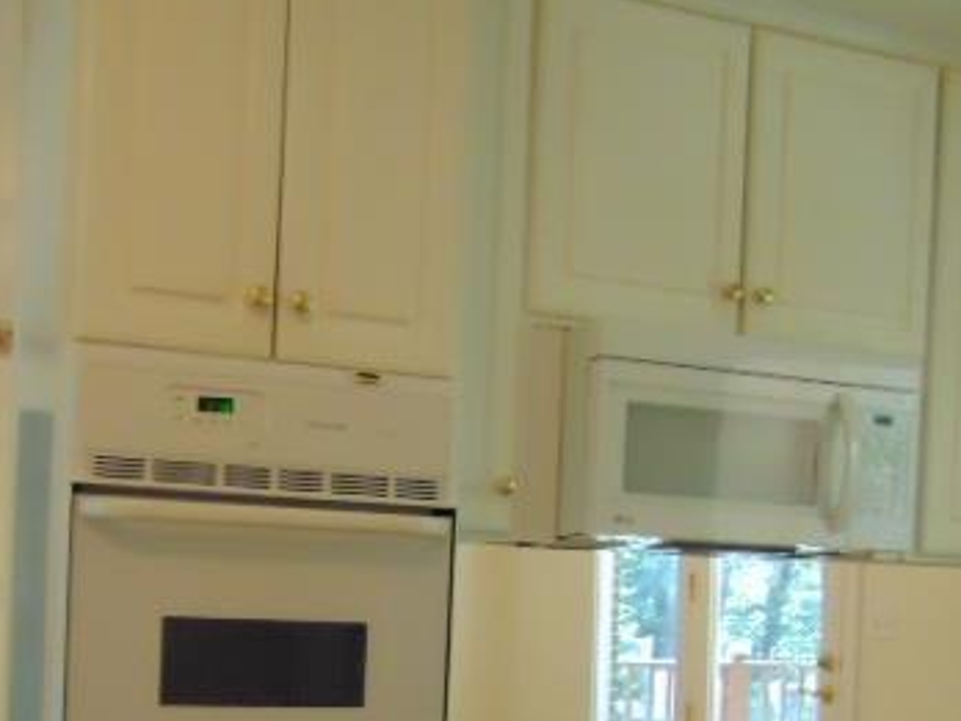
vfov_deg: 30.2
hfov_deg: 41.1
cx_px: 398
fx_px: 1277
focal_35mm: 46
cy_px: 641
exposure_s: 1/60
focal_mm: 4.5
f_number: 3
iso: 640
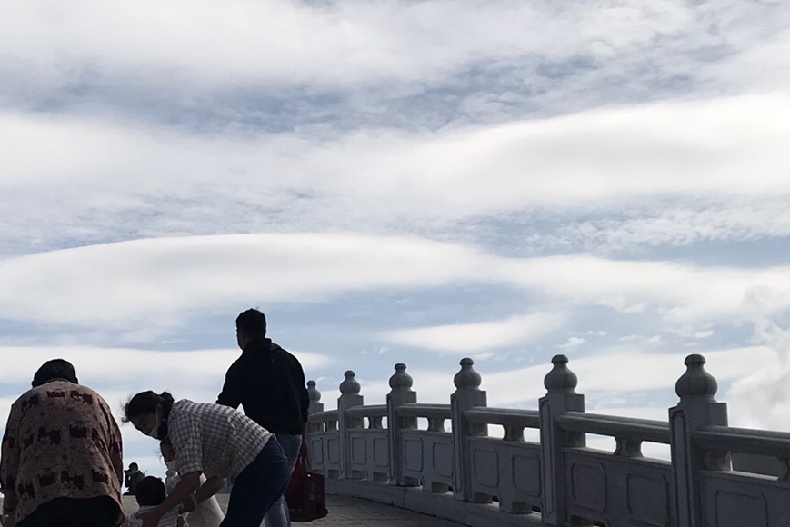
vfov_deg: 20.0
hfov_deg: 29.7
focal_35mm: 67
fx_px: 1471
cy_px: 457
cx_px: 228
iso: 25
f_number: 1.8
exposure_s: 1/8000
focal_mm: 3.99
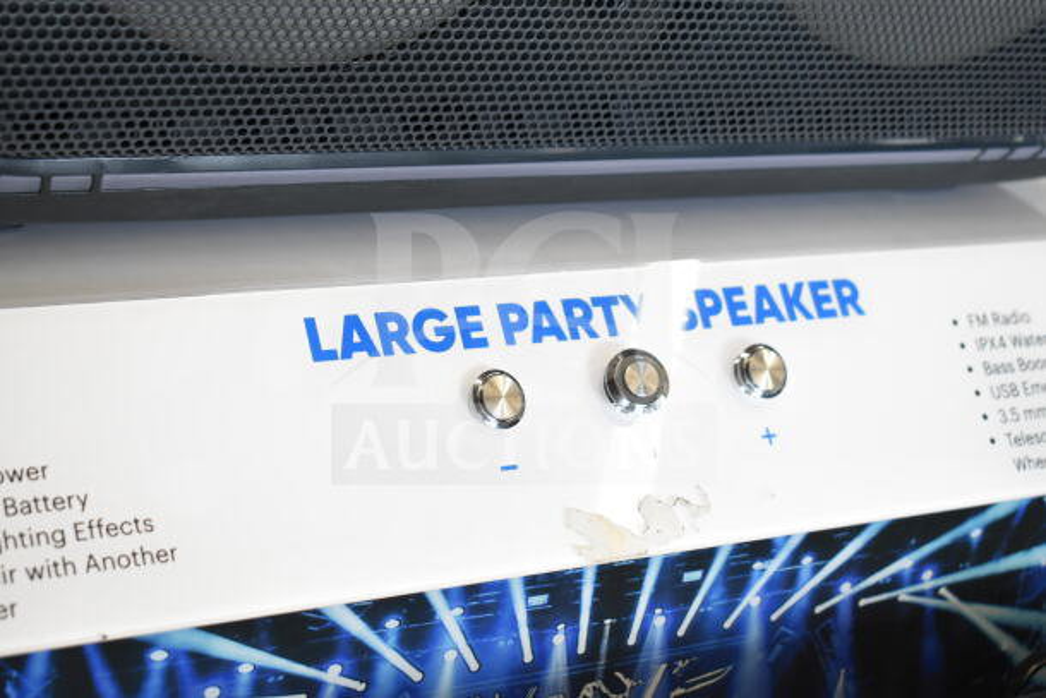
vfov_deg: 19.7
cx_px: 523
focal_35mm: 69
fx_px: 2005
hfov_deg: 29.2
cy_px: 349
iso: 1600
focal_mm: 46
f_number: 5.3
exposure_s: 1/100
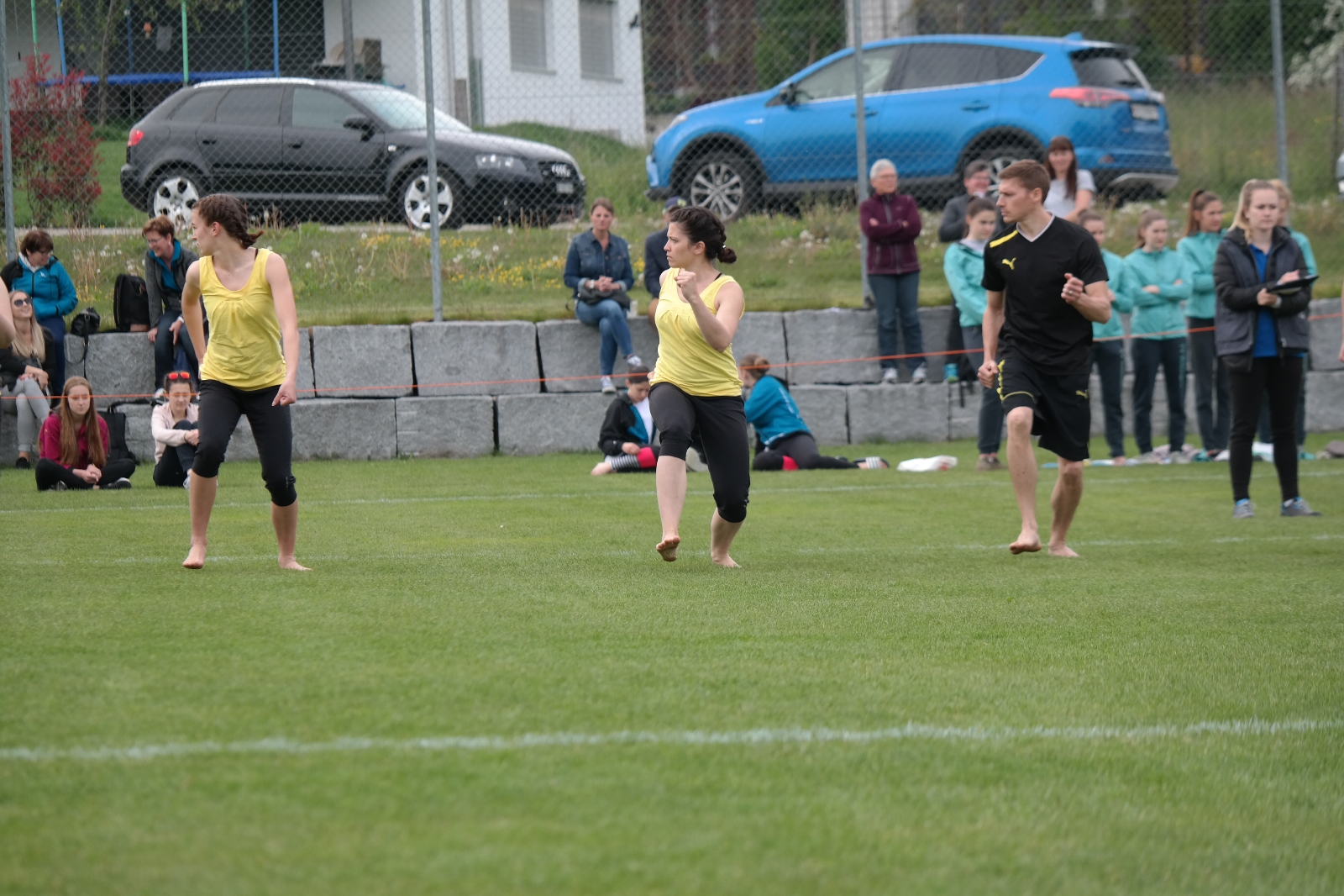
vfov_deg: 6.9
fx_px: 7465
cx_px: 672
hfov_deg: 10.3
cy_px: 448
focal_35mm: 200
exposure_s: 1/320
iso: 200
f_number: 5
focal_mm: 130
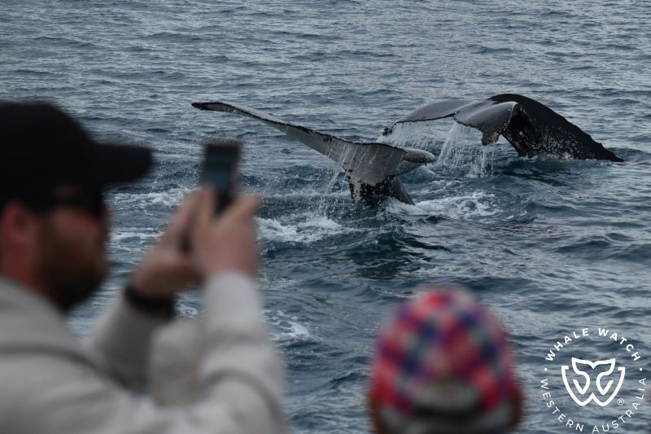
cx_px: 326
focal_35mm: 105
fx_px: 1898
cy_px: 217
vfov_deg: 13.0
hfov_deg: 19.5
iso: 1600
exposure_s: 1/8000
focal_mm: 105
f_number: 5
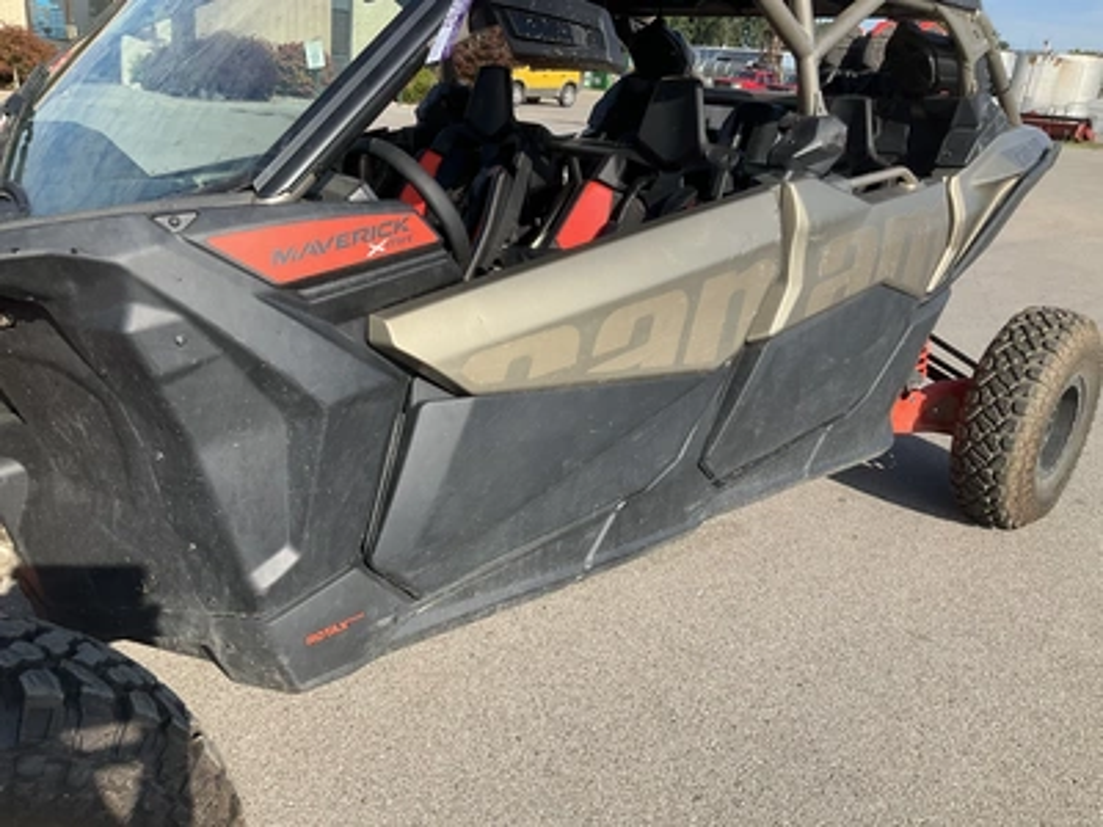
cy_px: 414
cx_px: 552
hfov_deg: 61.7
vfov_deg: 48.2
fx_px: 924
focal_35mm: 29
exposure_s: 1/1076
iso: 25
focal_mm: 3
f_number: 1.8
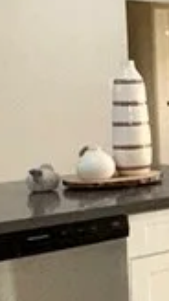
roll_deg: -0.6
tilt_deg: -4.1
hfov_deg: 8.6
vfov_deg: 22.4
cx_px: 614
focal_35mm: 95
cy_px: 127
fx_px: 758
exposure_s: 1/94
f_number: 2.2
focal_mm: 2.22
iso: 80
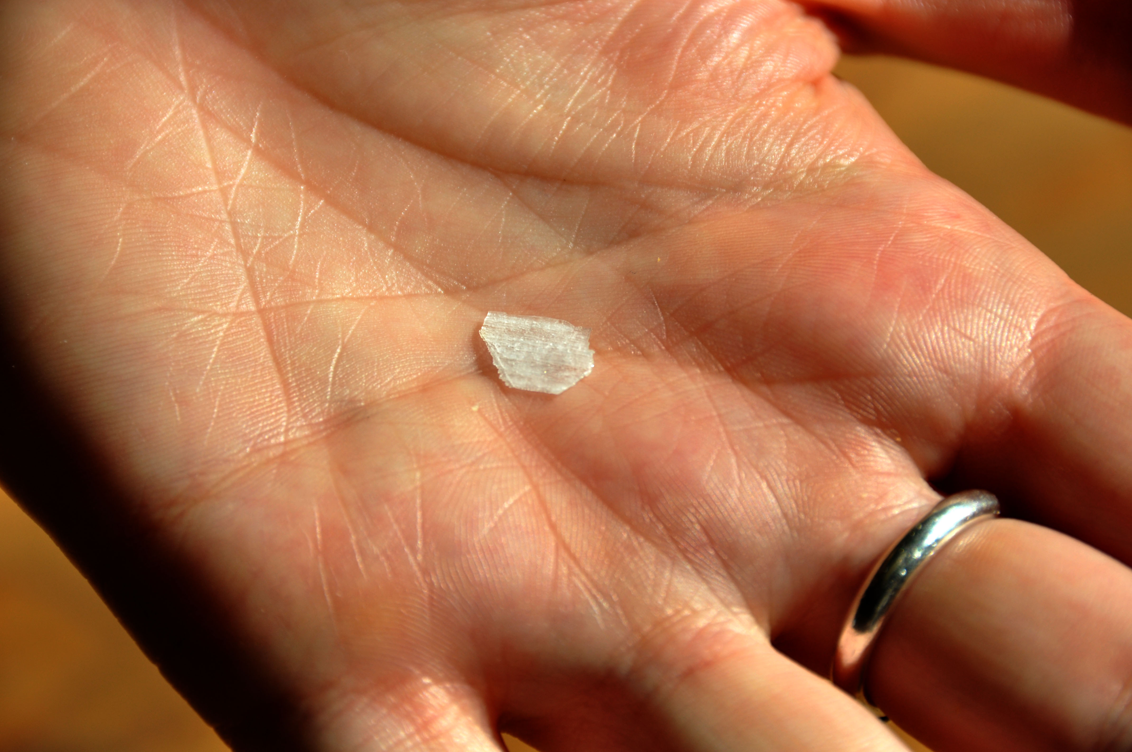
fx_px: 9422
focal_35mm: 300
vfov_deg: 4.6
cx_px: 566
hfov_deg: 6.9
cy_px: 376
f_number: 8
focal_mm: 200
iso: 200
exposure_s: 1/500
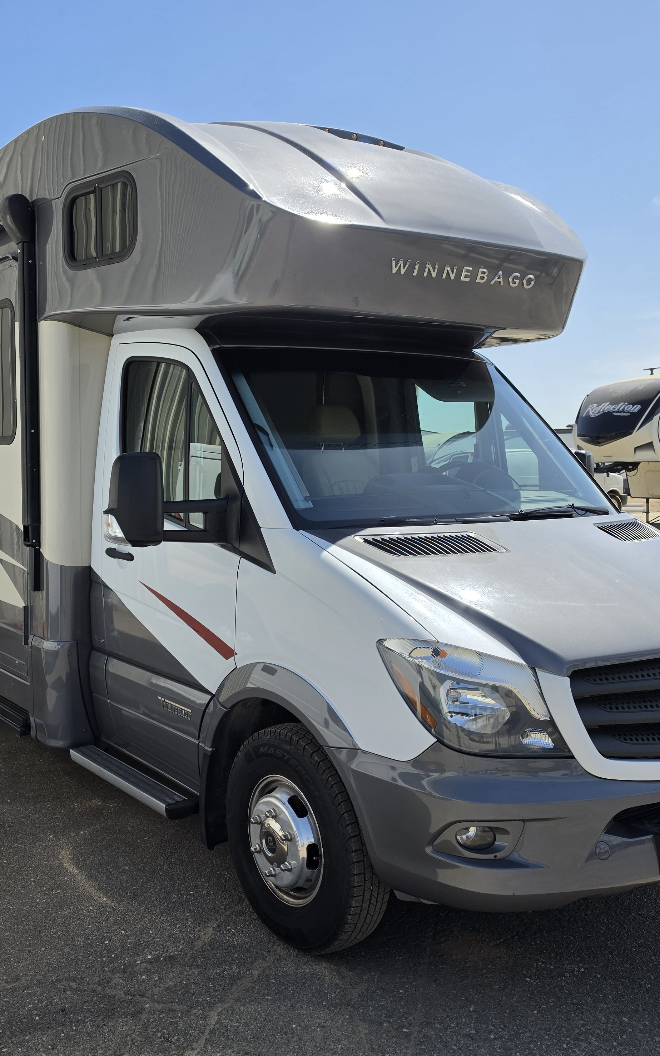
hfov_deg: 38.0
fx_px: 950
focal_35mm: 33
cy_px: 522
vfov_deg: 58.1
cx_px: 227
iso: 64
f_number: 1.4
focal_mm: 6.5
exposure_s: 1/7329
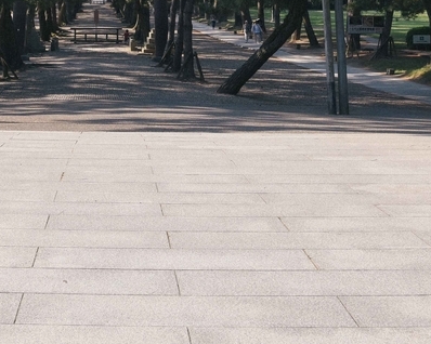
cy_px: -81
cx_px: 91
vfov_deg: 20.8
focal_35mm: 68
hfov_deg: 27.4
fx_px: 867
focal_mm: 24
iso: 560
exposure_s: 1/400
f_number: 10
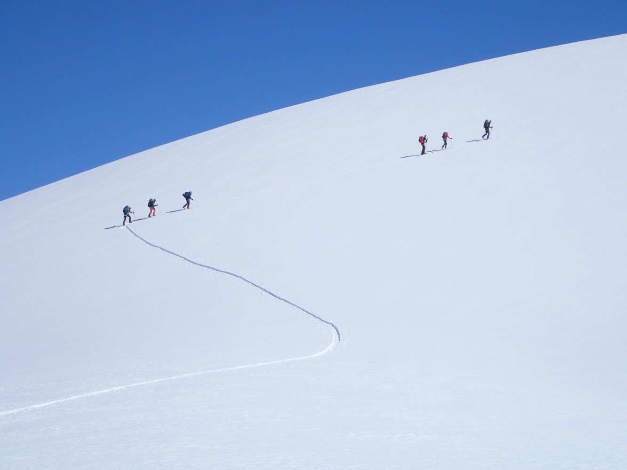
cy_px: 235
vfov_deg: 14.8
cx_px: 314
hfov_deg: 19.6
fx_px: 1811
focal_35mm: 100
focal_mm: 18
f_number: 6.3
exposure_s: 1/800
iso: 100
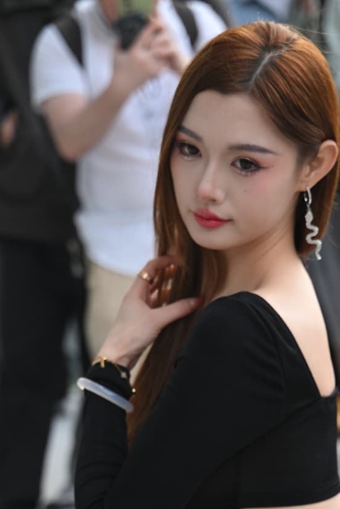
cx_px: 217
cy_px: 509
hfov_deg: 8.5
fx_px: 2293
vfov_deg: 12.5
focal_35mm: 162
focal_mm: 75
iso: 720
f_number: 3.5
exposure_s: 1/640
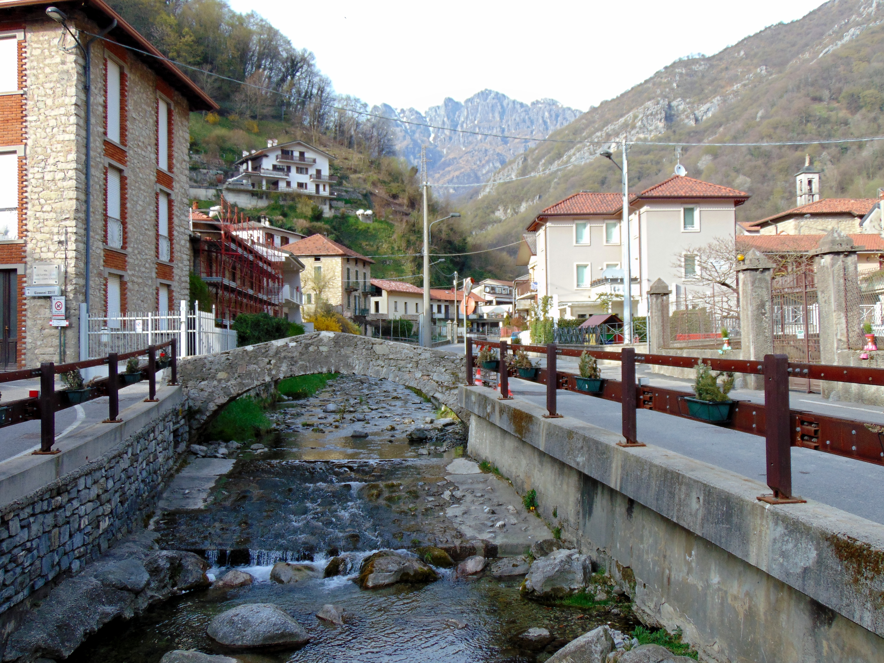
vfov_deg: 42.9
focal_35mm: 33
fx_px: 843
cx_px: 442
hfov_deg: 55.4
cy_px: 332
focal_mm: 5.8
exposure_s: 1/250
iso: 80
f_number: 3.2
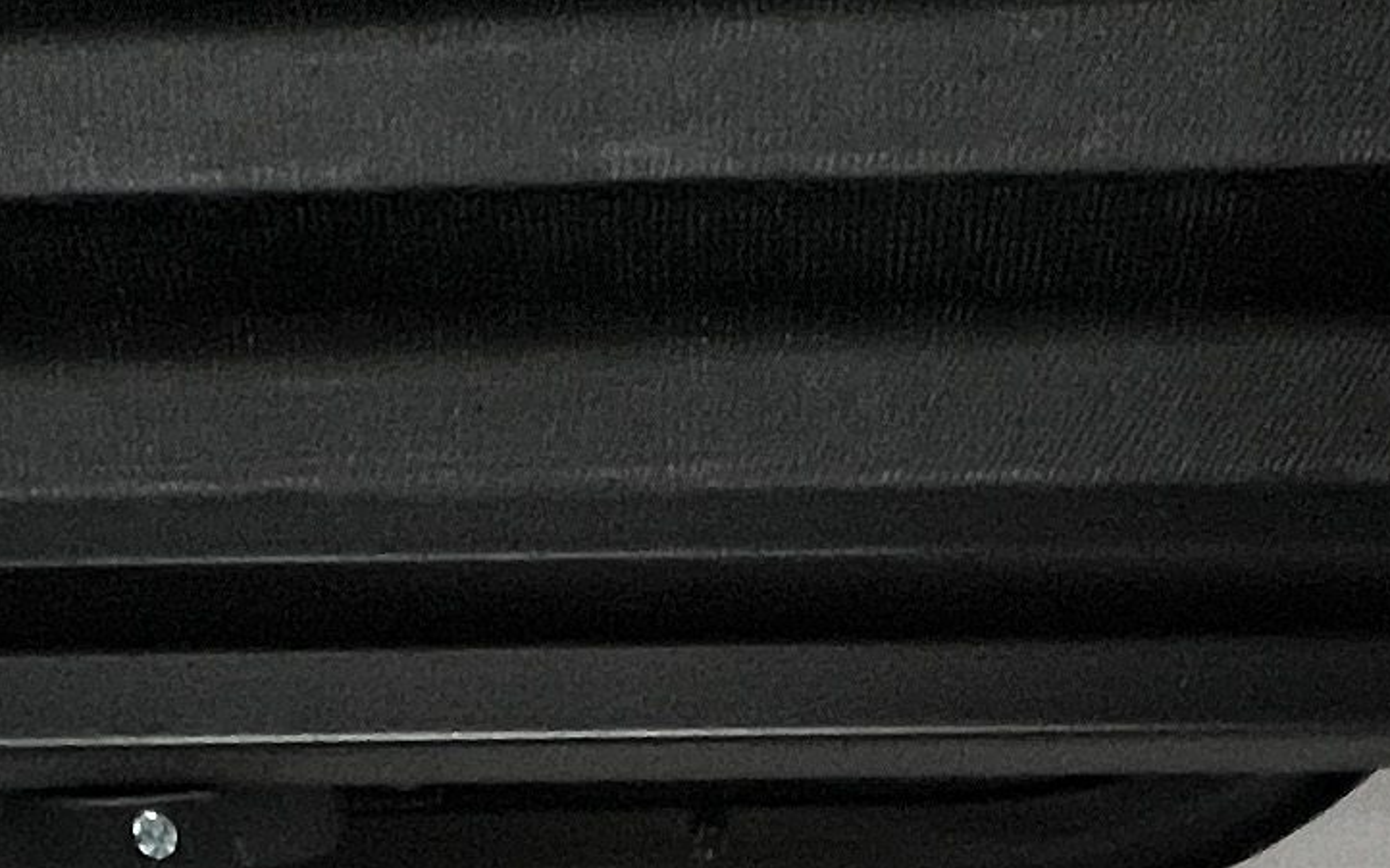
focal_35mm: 77
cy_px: 2412
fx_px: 2916
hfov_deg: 26.8
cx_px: 770
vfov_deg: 11.7
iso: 250
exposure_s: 1/99
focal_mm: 1.57
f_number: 1.8
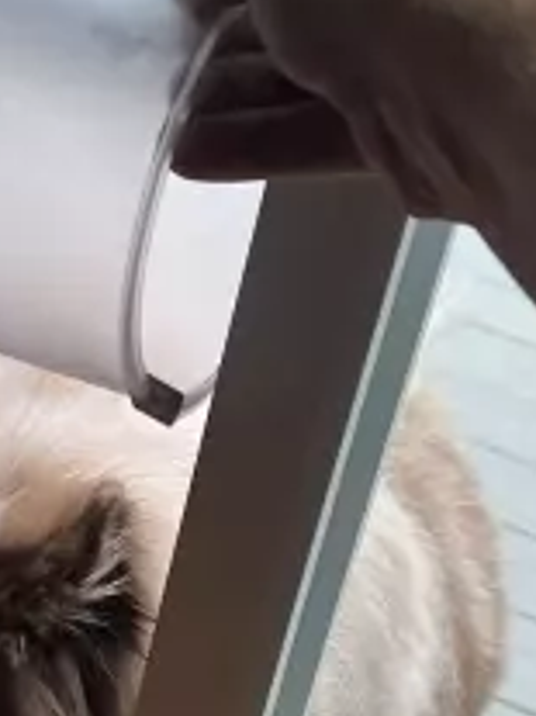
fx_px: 1943
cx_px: -35
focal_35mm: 94
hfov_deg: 15.3
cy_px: 600
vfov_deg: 20.6
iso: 50
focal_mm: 5.7
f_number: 1.5
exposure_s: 1/666
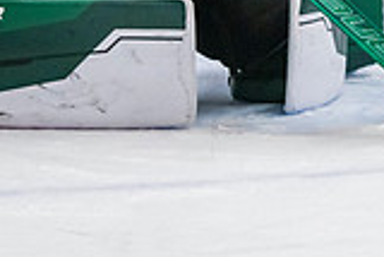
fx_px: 6043
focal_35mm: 566
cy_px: -147
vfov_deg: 2.4
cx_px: 293
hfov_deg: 3.6
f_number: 3.2
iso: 2500
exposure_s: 1/640
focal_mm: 116
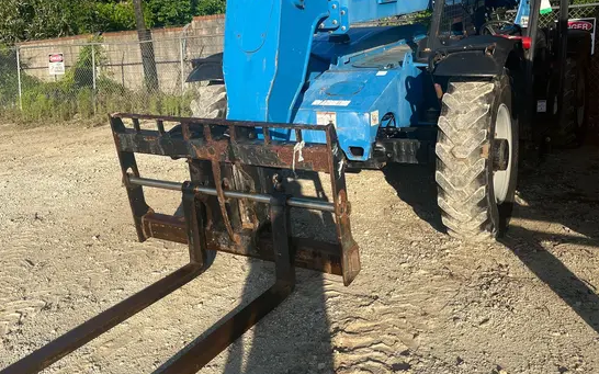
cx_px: 298
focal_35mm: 37
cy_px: 152
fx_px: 604
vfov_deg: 34.3
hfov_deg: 52.8
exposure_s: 1/2268
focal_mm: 5.1
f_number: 1.6
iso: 50
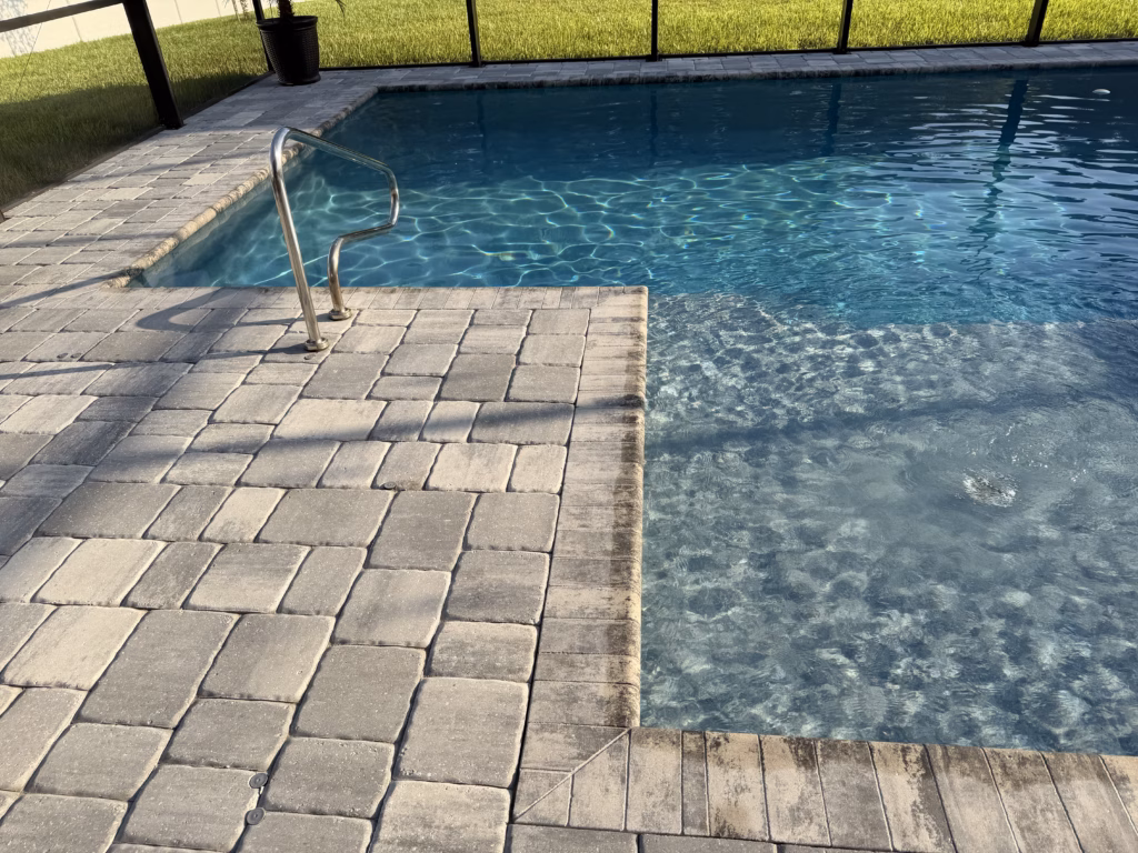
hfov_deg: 71.6
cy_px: 426
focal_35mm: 24
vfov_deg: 56.8
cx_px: 569
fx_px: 789
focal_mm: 6.76
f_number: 1.78
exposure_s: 1/1032
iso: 80
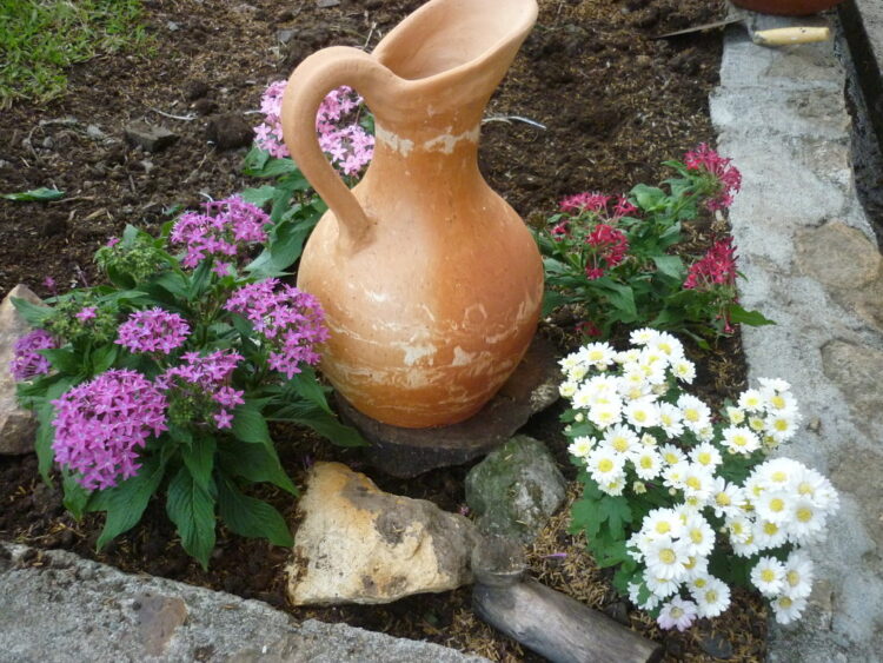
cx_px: 442
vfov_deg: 43.0
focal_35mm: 33
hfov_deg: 55.3
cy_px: 332
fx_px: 842
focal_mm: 5.5
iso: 400
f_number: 2.8
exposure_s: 1/160
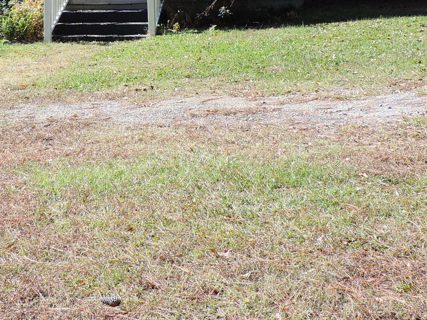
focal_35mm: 79
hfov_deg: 24.6
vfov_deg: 18.3
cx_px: 158
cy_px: 24
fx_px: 974
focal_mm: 4.9
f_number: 3.1
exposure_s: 1/400
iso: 80
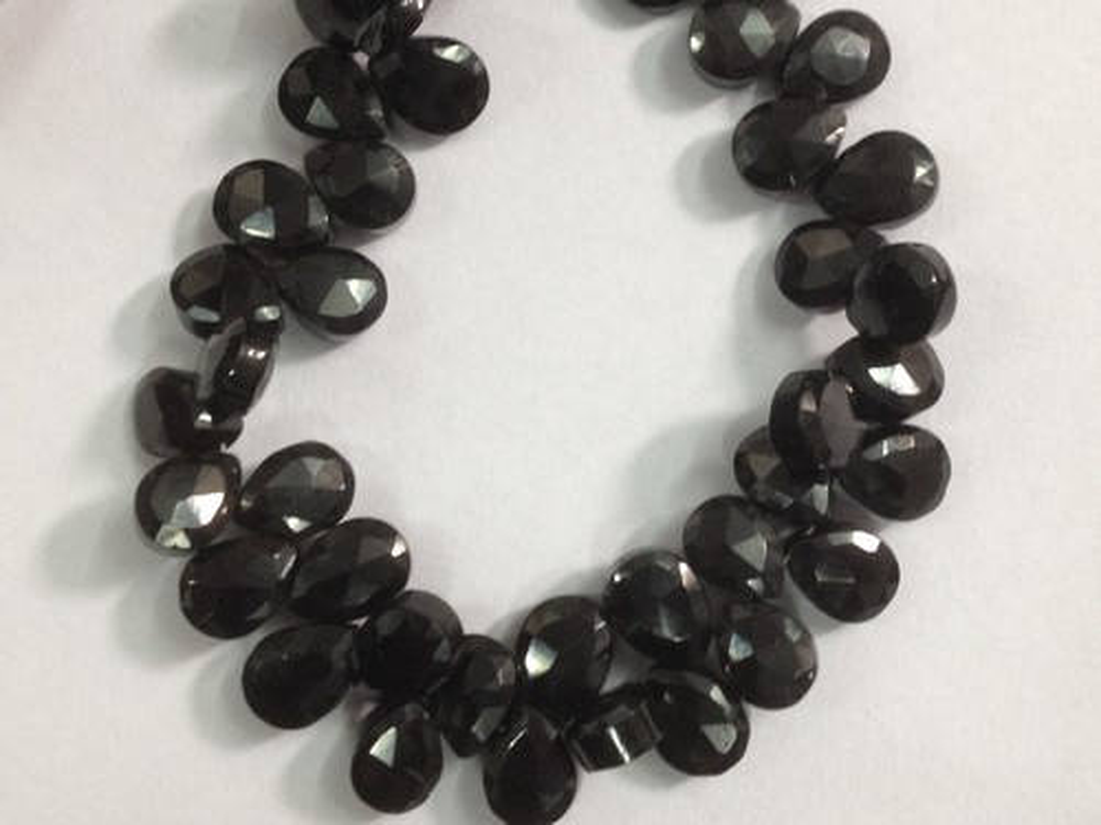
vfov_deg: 40.7
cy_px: 412
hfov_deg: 52.6
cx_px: 550
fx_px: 1113
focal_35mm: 35
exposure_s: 1/20
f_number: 2.4
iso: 100
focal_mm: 4.28
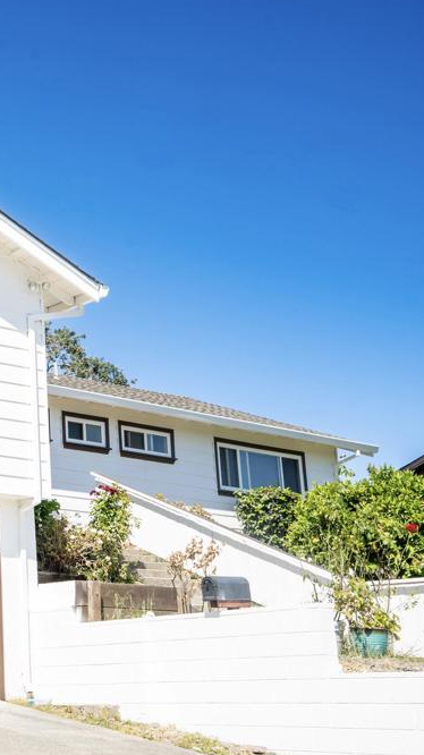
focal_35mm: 58
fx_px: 1161
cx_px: -105
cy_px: 372
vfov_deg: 36.0
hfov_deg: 19.3
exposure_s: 1/160
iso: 80
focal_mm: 36
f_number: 9
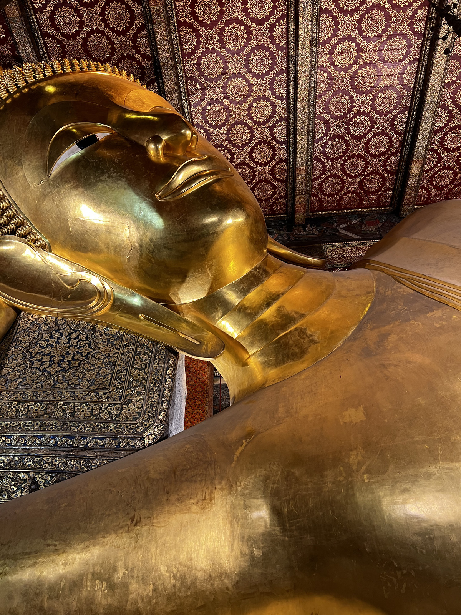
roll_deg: +0.5
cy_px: 308
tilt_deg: +44.5
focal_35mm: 26
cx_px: 230
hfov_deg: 53.1
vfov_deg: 67.3
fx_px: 462
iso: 100
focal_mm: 5.7
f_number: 1.5
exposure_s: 1/50
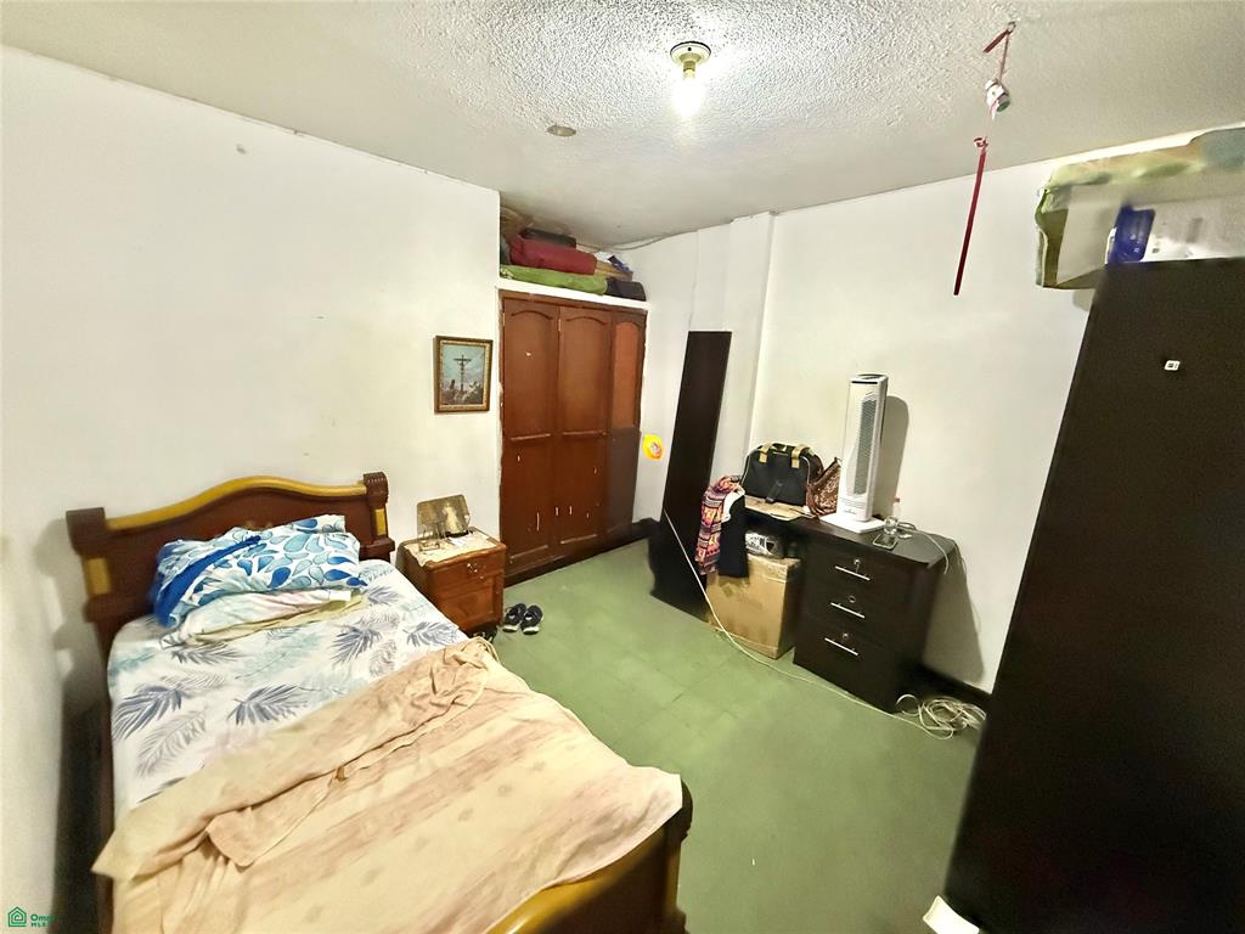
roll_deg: -3.2
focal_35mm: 14
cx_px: 622
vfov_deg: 85.7
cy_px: 467
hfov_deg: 102.1
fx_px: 504
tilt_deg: -12.9
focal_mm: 2.22
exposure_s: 1/60
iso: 1250
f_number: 2.2
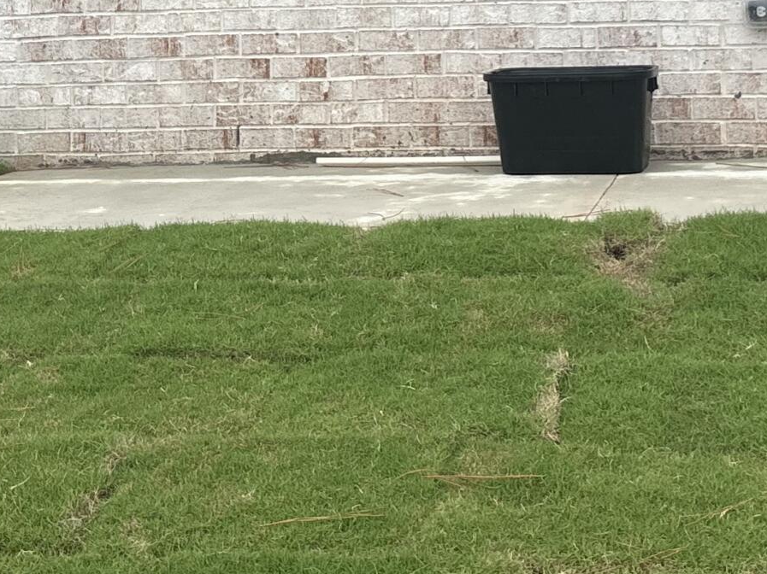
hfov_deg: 22.5
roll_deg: +2.4
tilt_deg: +8.0
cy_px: -221
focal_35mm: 87
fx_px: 1927
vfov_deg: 15.9
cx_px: 410
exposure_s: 1/2985
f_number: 1.6
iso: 50
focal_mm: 5.96
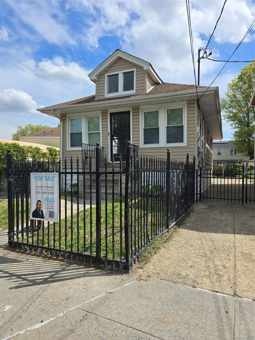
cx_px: 128
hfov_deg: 58.9
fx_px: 226
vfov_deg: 73.9
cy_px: 170
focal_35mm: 23
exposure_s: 1/986
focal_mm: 6.3
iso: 12
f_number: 1.7
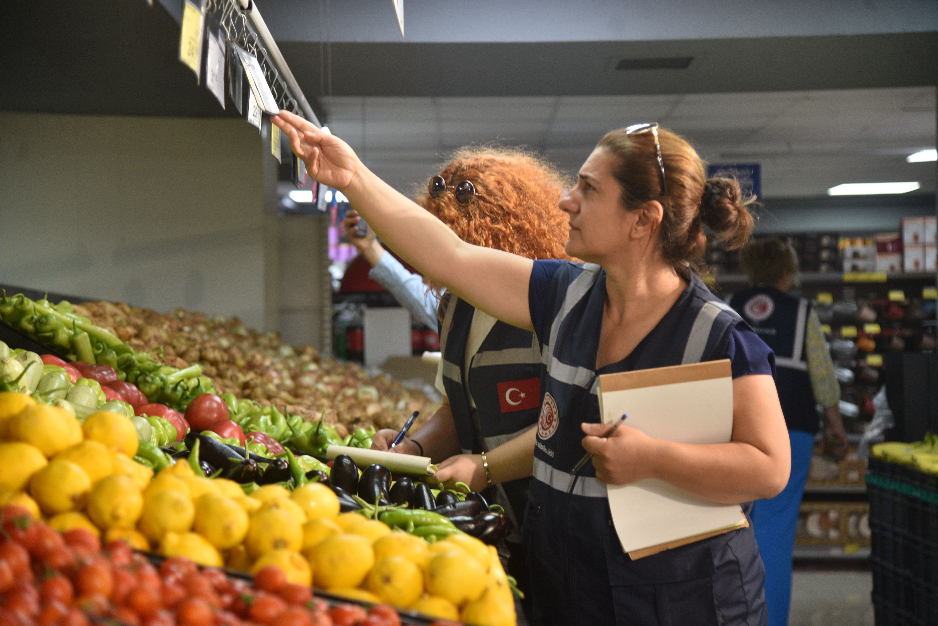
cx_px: 469
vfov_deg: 19.5
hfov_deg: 28.8
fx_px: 1824
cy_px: 313
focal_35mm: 70
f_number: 4
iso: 640
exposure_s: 1/125
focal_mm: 70
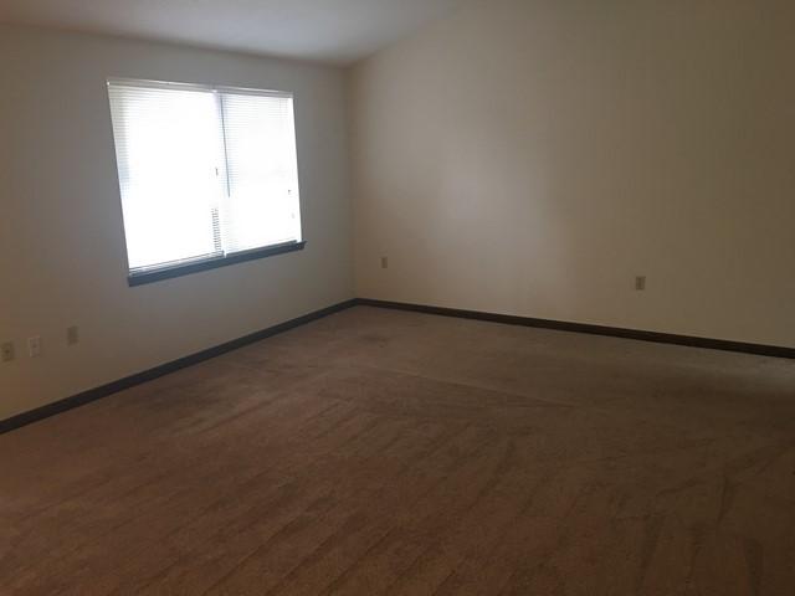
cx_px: 398
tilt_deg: -11.0
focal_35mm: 29
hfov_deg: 61.7
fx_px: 666
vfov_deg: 48.2
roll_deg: +1.3
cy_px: 298
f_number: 2.2
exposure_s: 1/15
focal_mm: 4.15
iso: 80
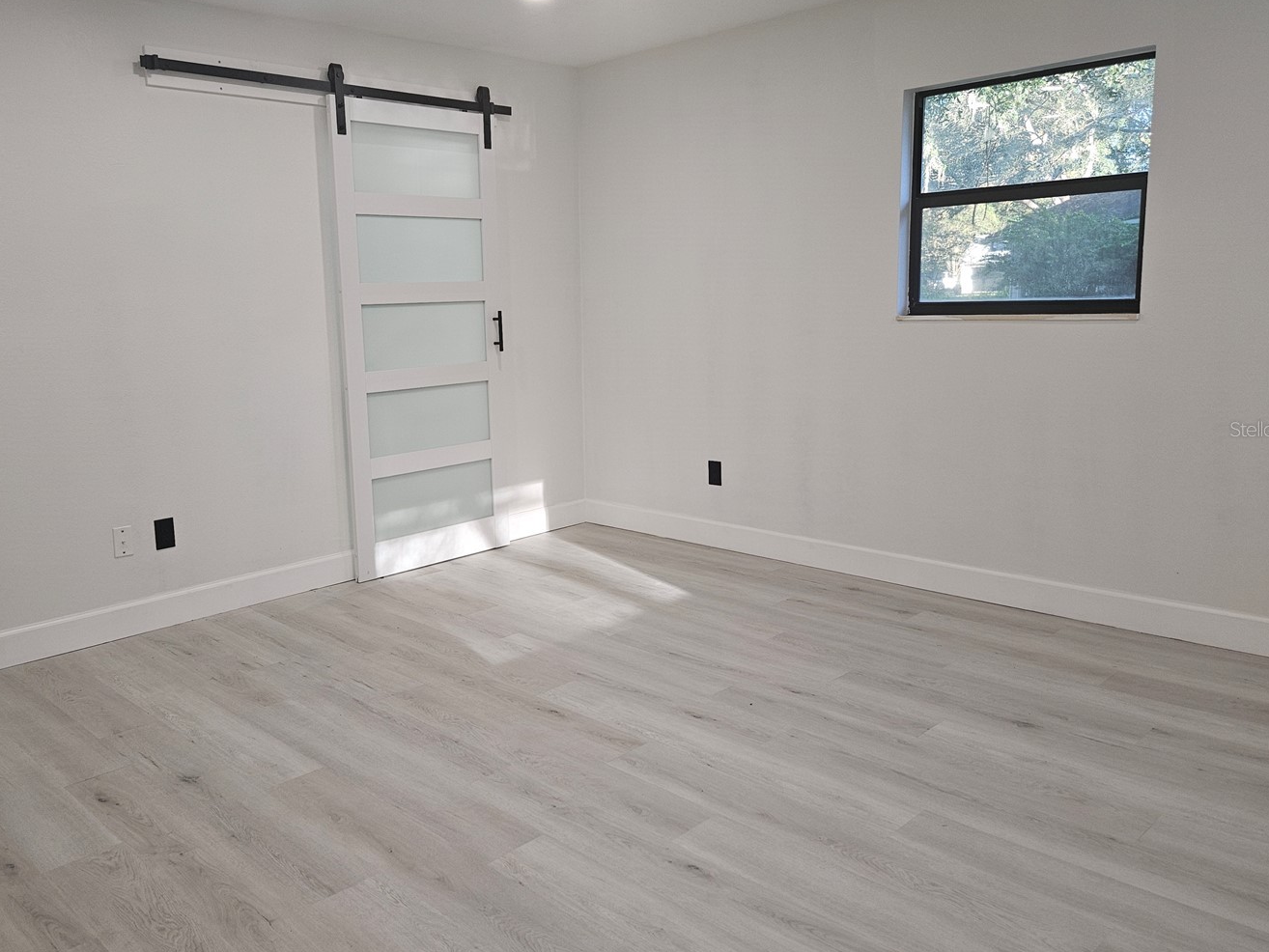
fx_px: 1027
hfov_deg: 63.2
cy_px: 429
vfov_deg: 49.7
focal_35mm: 28
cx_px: 549
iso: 100
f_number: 1.8
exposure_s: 1/120
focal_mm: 5.4
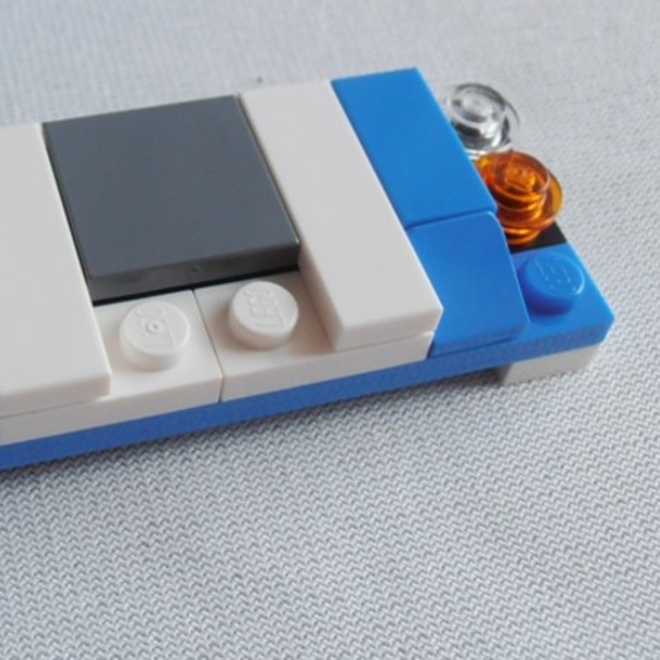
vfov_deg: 26.3
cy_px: 208
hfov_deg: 26.1
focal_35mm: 65
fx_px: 1402
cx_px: 152
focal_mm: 6.61
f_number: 3.9
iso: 80
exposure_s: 1/160
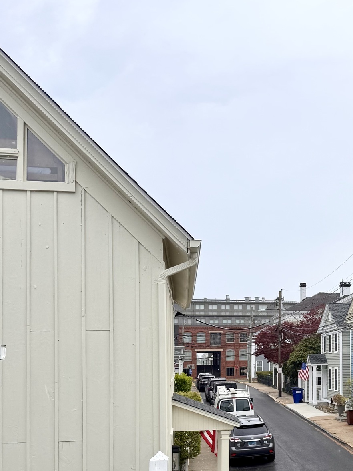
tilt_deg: +2.9
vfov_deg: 39.8
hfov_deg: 29.4
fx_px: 639
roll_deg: +1.8
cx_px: 327
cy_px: 325
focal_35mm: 47
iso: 80
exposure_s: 1/2331
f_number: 1.78
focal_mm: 6.76
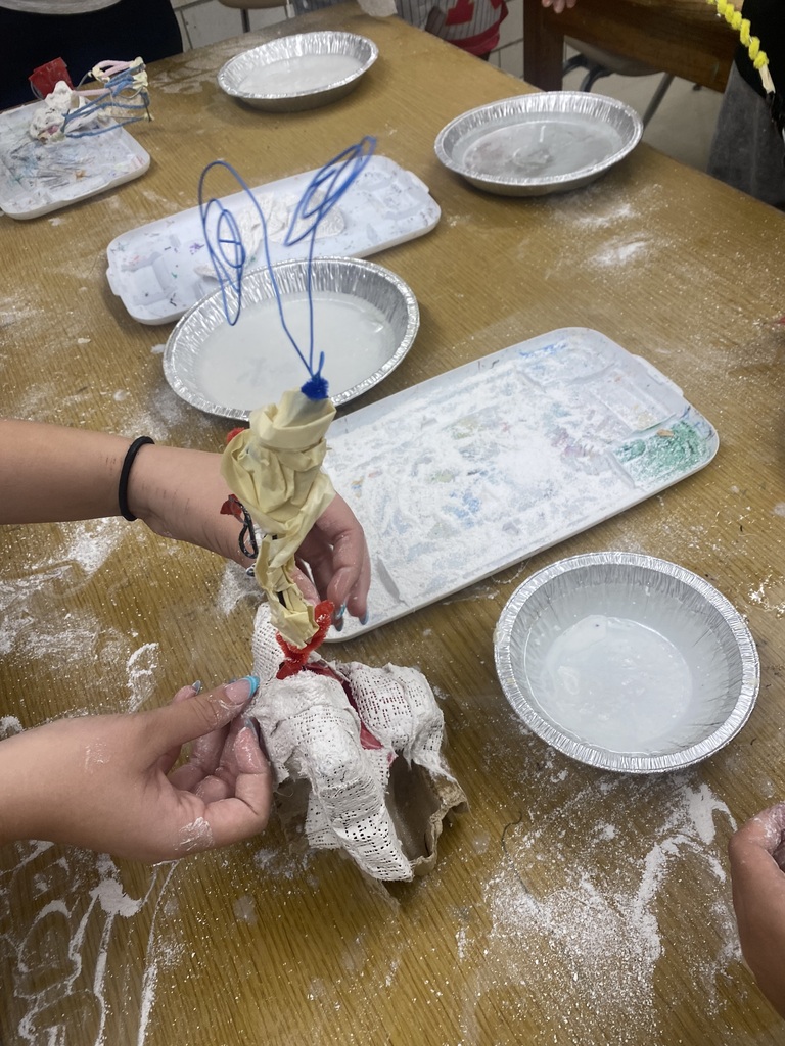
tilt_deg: -50.6
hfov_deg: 53.1
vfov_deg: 67.3
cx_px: 392
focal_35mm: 26
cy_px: 523
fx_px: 786
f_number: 1.8
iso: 80
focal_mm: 4.25
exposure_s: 1/120
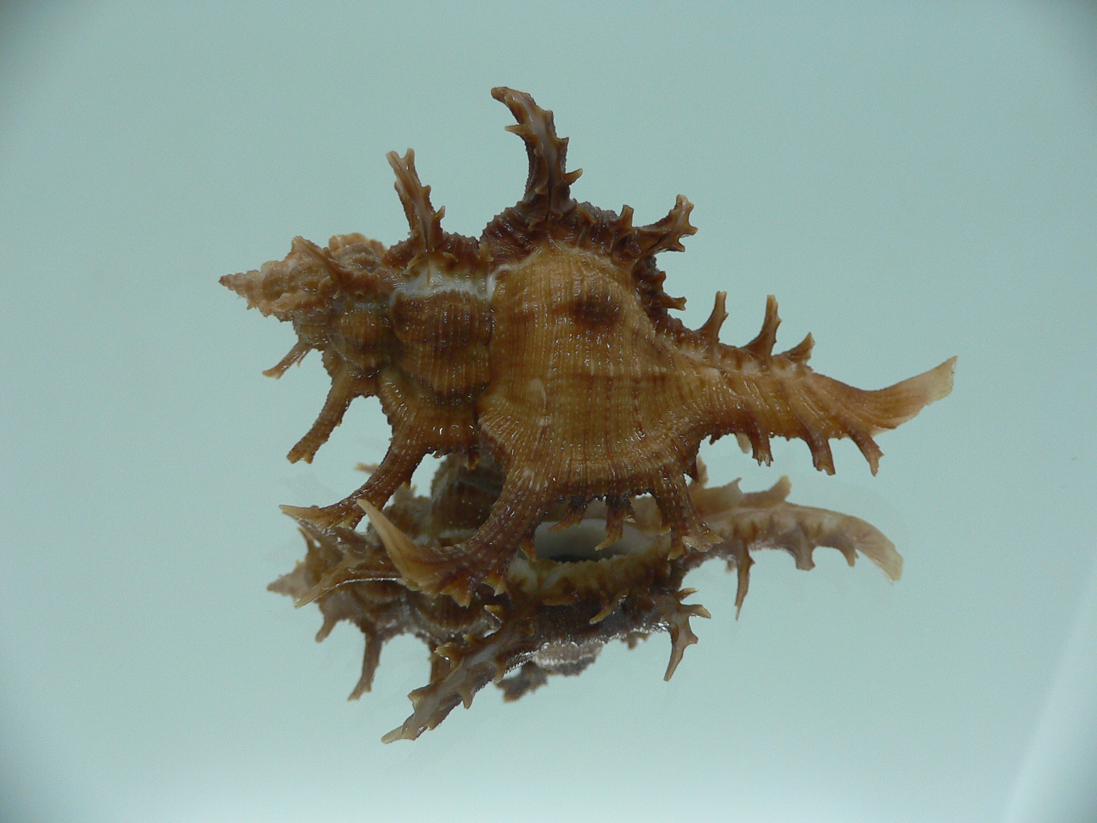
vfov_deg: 40.7
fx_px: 1109
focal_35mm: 35
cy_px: 412
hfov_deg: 52.6
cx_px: 548
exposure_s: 1/60
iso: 100
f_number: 2.8
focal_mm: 4.6
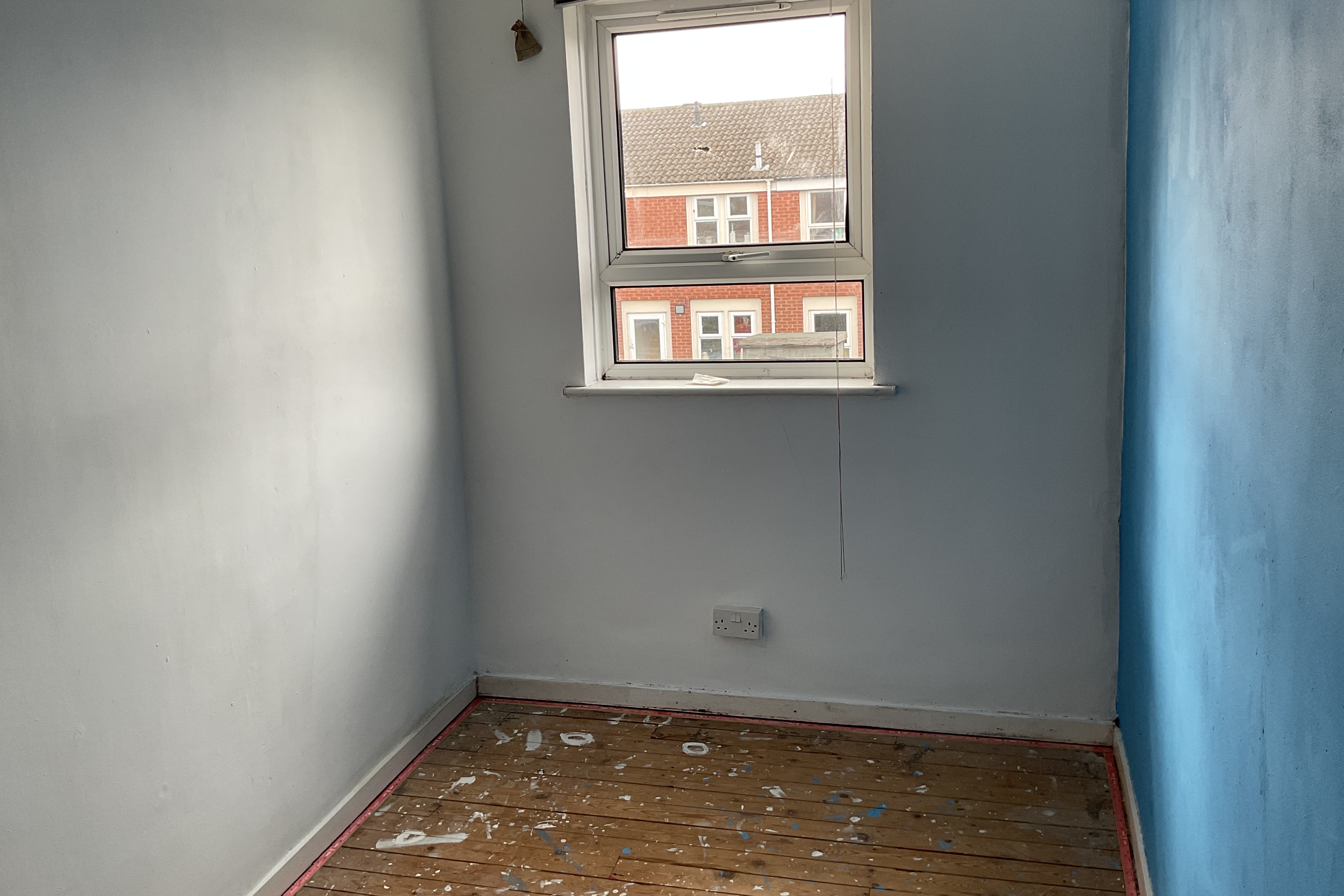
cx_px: 662
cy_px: 379
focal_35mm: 32
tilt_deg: -9.0
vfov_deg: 41.0
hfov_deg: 58.7
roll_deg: +3.0
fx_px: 1195
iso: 40
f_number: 1.8
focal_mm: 3
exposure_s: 1/120
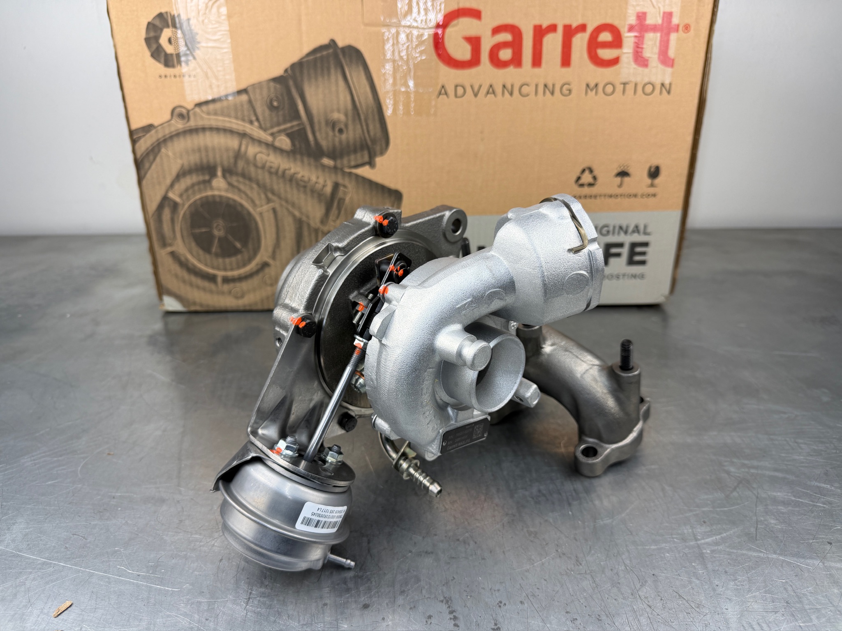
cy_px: 316
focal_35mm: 24
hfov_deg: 71.6
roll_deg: +0.5
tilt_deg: -24.2
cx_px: 421
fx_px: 584
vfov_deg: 56.8
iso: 50
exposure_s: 1/141
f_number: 1.78
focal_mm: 6.76
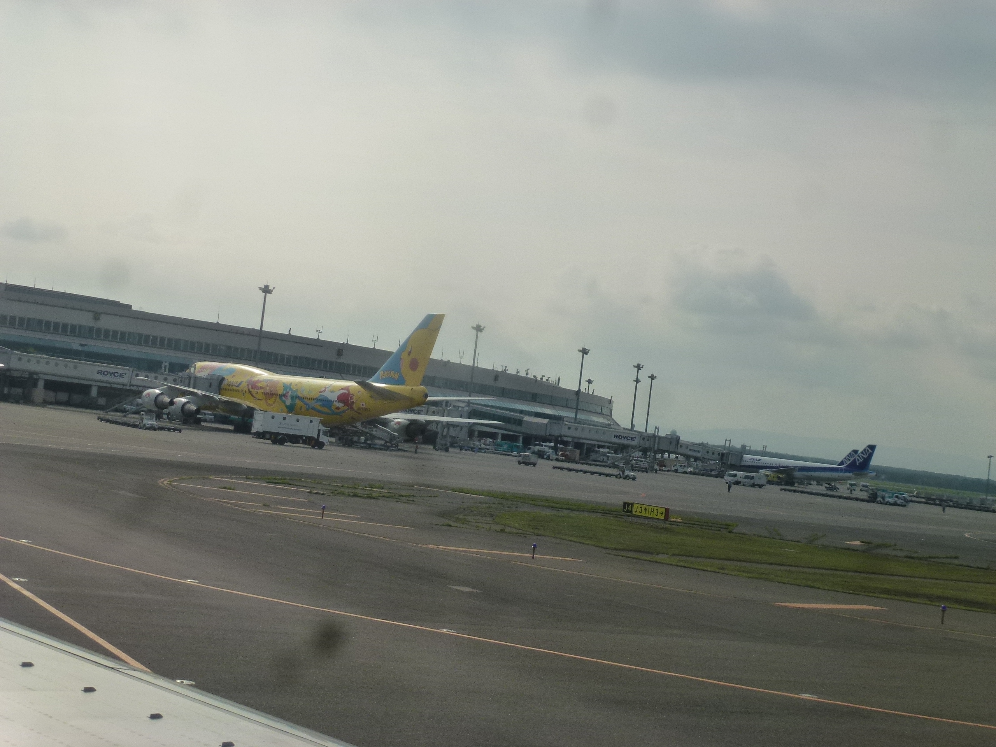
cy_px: 374
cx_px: 498
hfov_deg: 31.7
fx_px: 1755
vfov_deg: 24.0
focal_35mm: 61
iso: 160
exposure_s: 1/1000
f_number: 4.5
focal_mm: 10.9
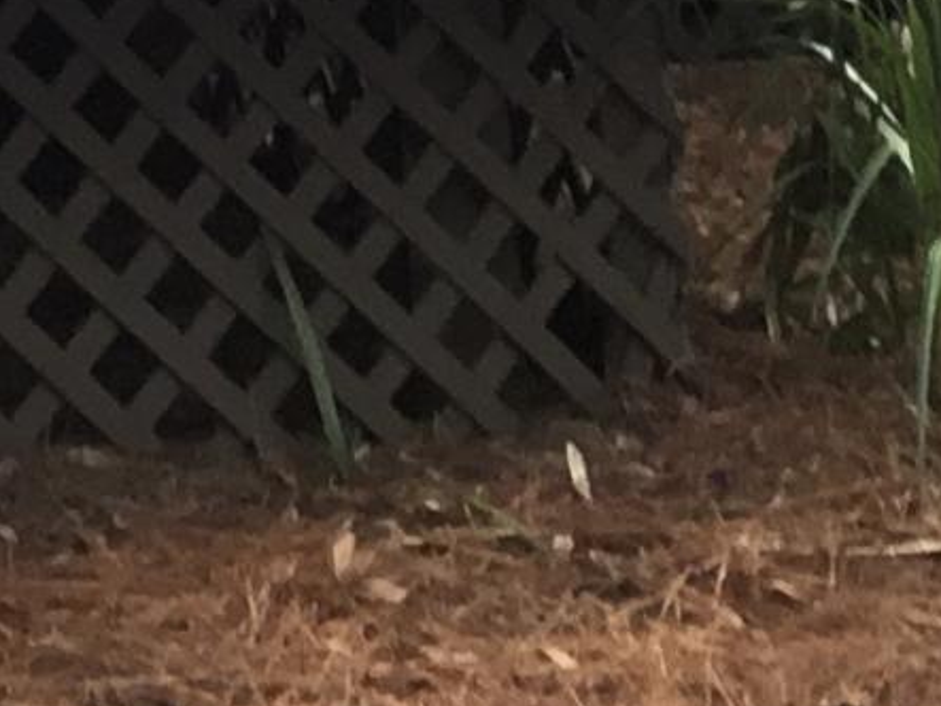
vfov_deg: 6.4
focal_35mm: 210
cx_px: -418
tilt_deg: +6.2
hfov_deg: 9.2
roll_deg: +0.4
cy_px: -1501
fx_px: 5707
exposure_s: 1/123
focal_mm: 3.3
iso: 25
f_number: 2.4
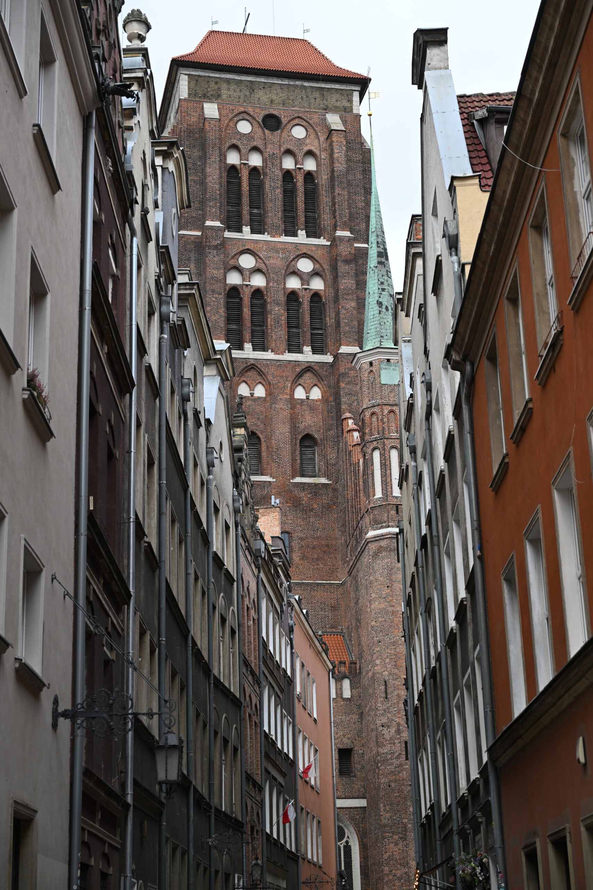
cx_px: 296
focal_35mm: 57
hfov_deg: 23.8
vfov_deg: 35.1
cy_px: 445
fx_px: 1408
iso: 400
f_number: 4
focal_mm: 57
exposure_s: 1/1250
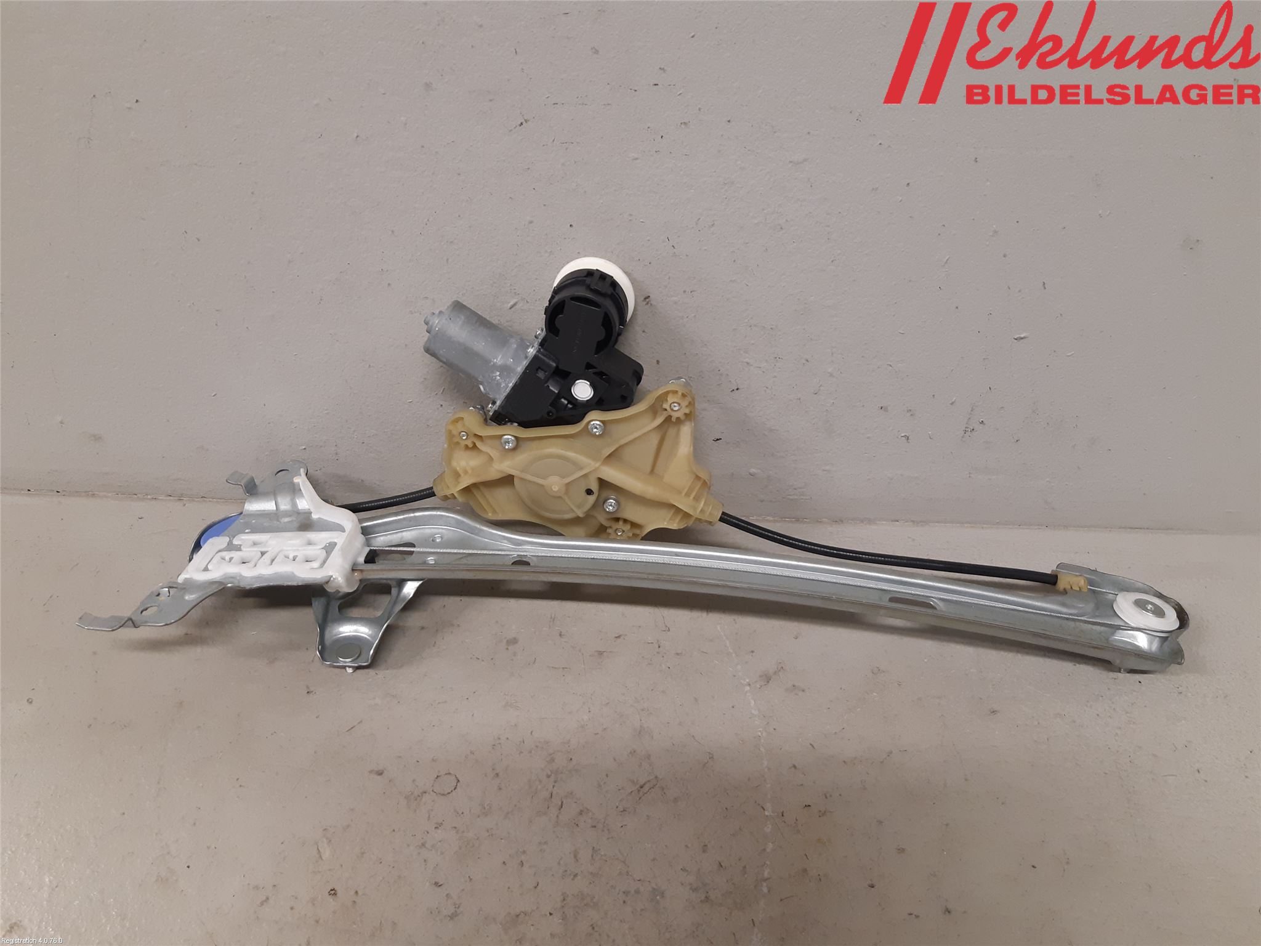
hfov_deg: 67.3
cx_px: 630
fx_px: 947
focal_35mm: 26
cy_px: 473
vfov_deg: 53.1
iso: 160
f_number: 1.7
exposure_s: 1/50
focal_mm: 3.93
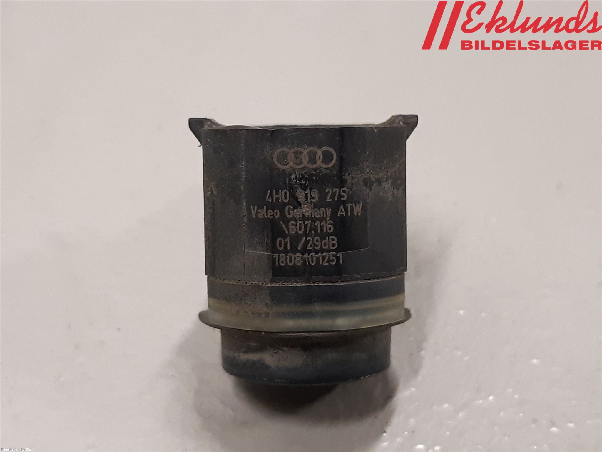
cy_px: 226
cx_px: 301
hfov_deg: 67.3
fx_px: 452
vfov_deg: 53.1
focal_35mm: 26
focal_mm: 3.93
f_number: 1.7
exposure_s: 1/50
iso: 200
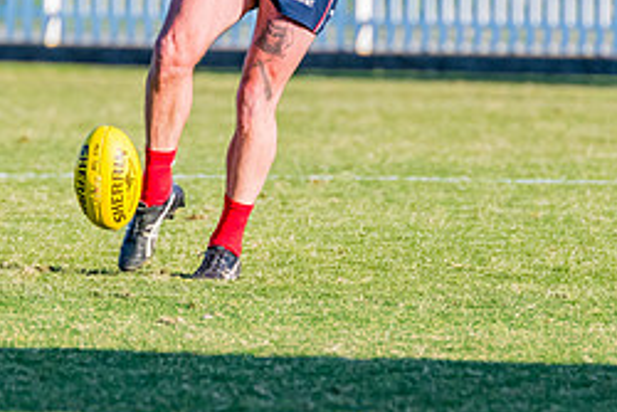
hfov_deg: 1.8
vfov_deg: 1.2
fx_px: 20080
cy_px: -75
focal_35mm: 1171
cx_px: 211
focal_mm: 420
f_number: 7.1
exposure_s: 1/1600
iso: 800
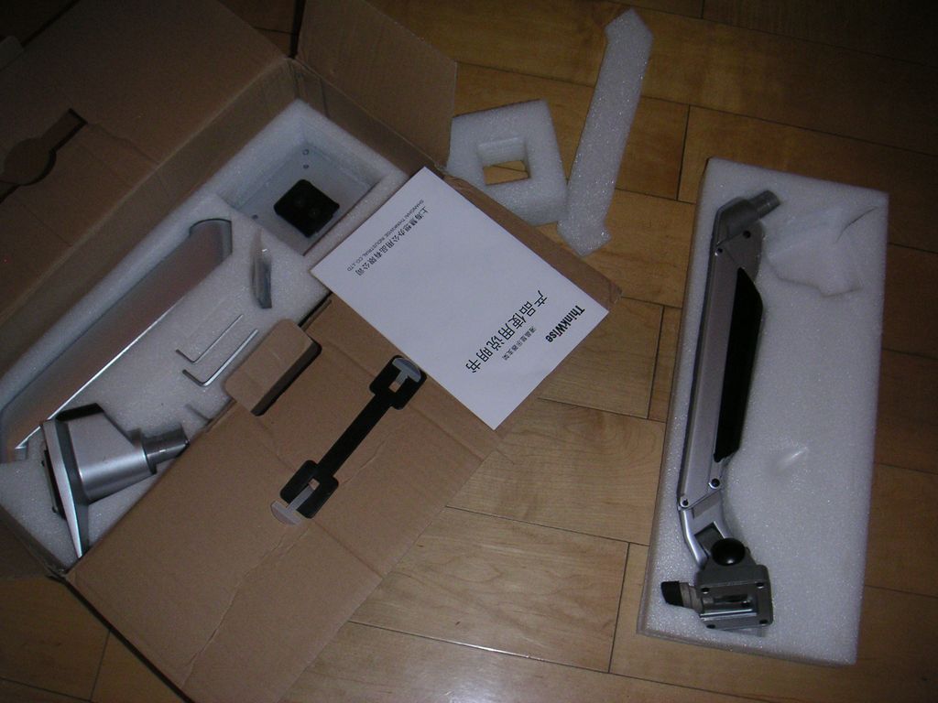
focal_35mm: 37
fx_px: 1003
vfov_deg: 38.7
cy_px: 352
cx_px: 469
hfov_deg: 50.1
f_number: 2.8
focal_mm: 5.7
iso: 160
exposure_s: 1/45
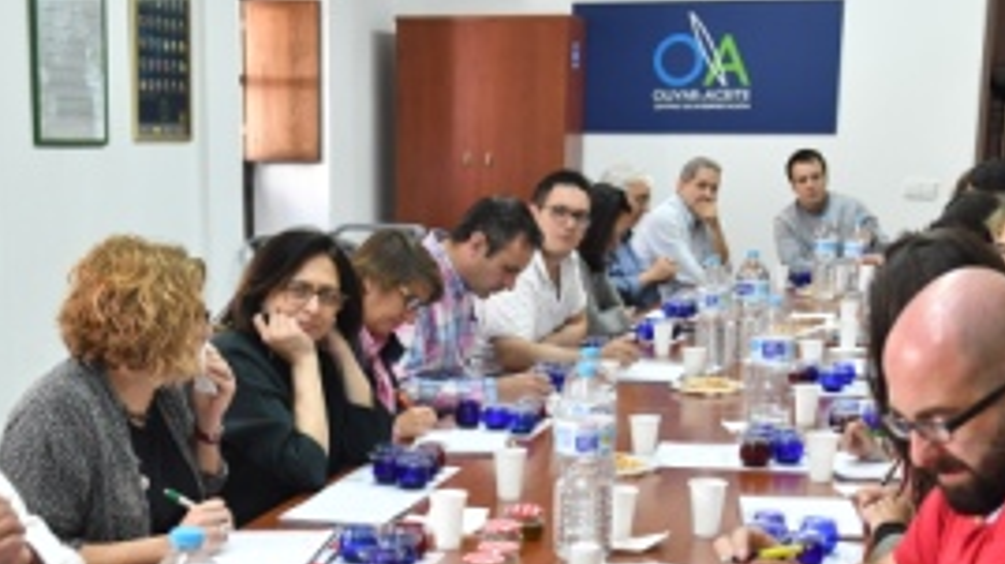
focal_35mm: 68
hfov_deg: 31.0
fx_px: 1811
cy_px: 525
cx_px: 437
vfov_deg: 17.4
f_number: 3.5
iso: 800
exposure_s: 1/80
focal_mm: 26
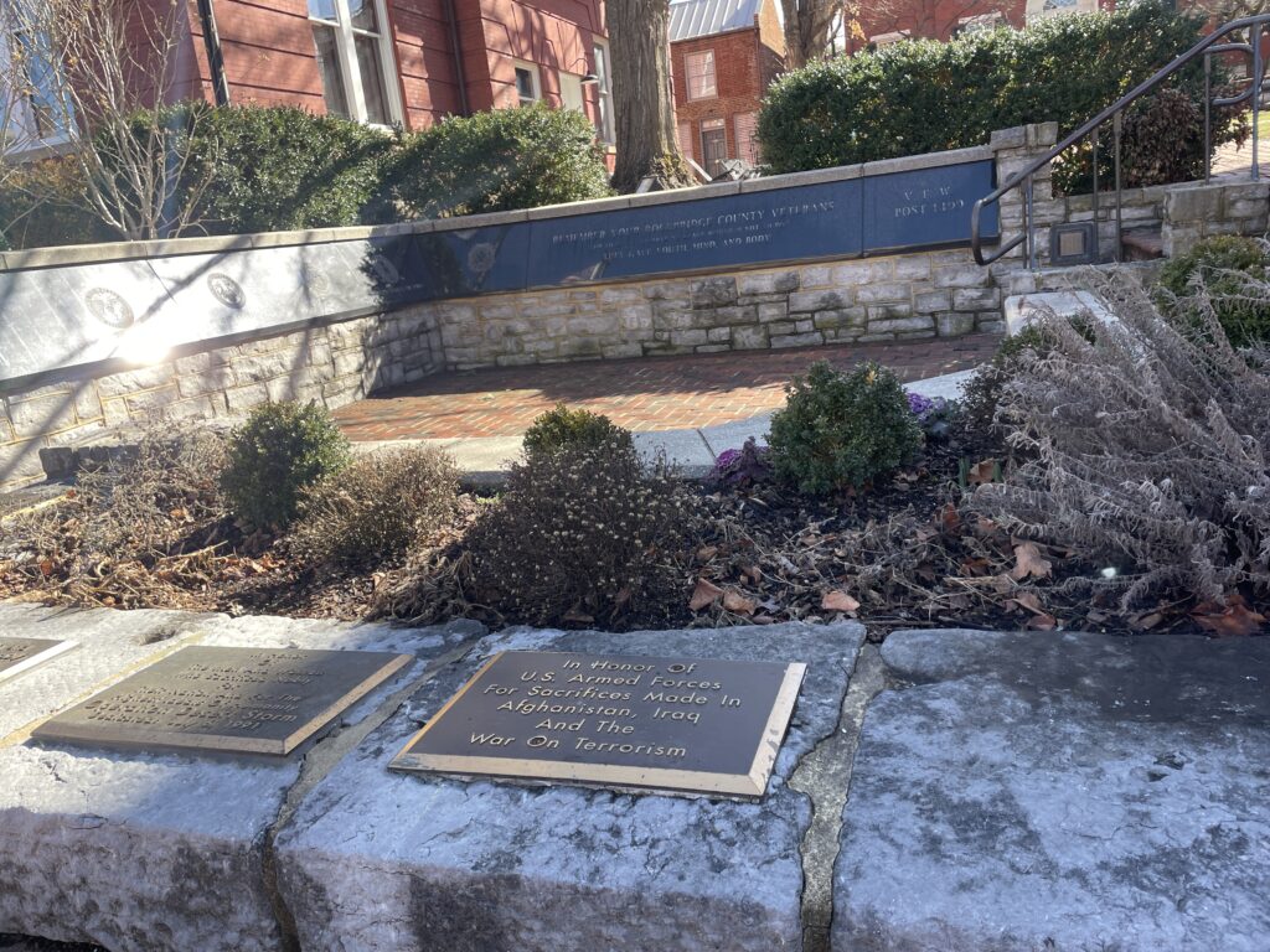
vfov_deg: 53.1
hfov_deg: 67.3
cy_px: 476
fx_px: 954
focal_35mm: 26
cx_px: 635
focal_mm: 4.2
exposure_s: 1/396
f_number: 1.6
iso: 32
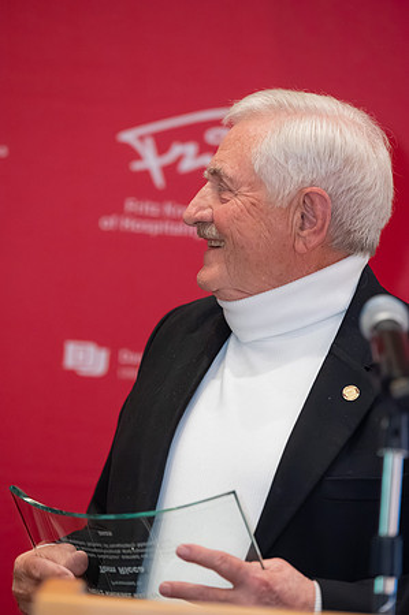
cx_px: 204
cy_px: 308
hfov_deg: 6.9
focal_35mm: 200
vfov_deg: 10.3
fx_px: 3416
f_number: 3.5
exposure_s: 1/125
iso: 8000
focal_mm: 200
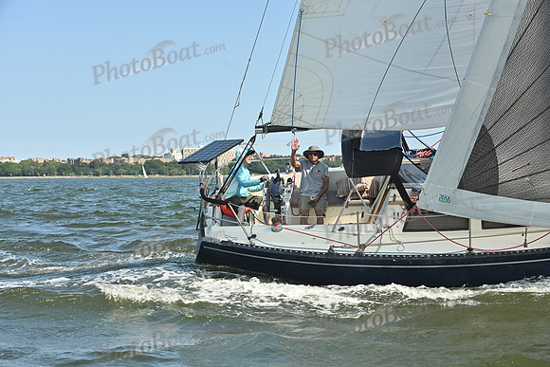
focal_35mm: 70
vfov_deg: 19.5
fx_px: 1070
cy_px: 184
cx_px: 275
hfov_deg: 28.8
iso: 320
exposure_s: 1/1250
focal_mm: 70
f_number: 7.1
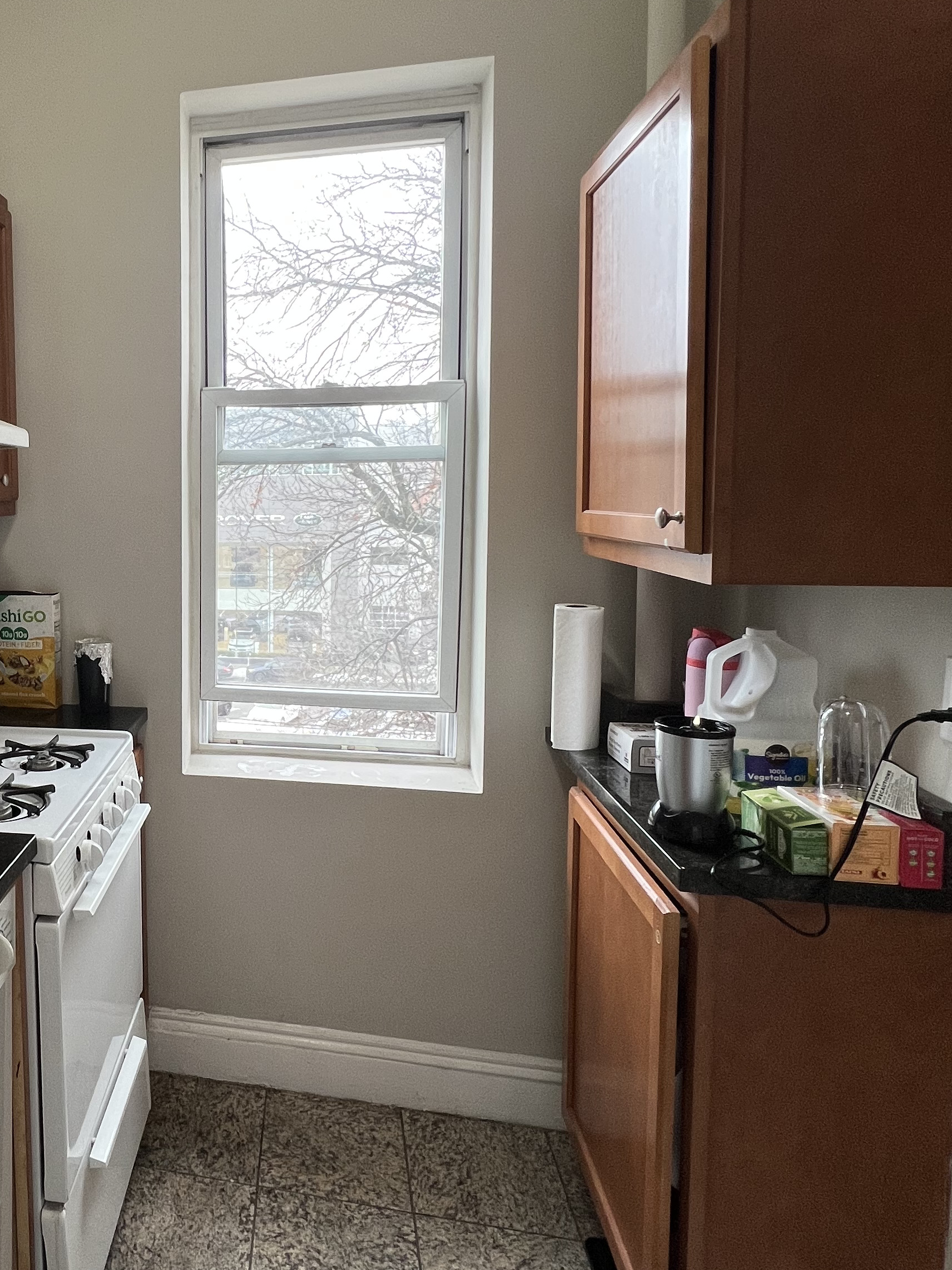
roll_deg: +1.0
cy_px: 554
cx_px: 111
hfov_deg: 52.4
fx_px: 843
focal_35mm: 23
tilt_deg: -3.4
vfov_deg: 73.6
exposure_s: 1/120
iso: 100
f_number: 1.8
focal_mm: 1.57
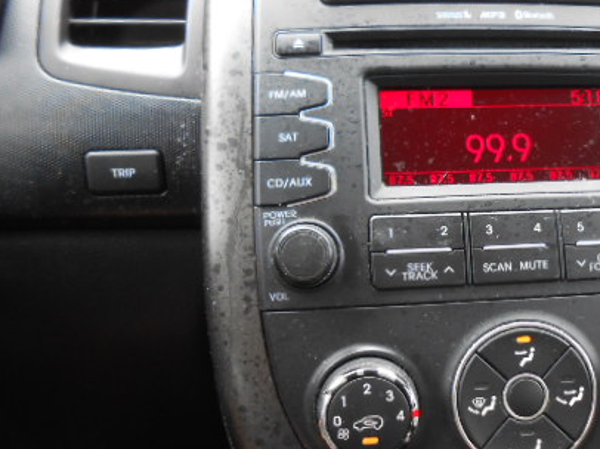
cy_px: 216
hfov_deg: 43.9
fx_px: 710
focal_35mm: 41
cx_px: 467
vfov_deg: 35.1
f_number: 3.5
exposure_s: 1/30
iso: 125
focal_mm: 4.6
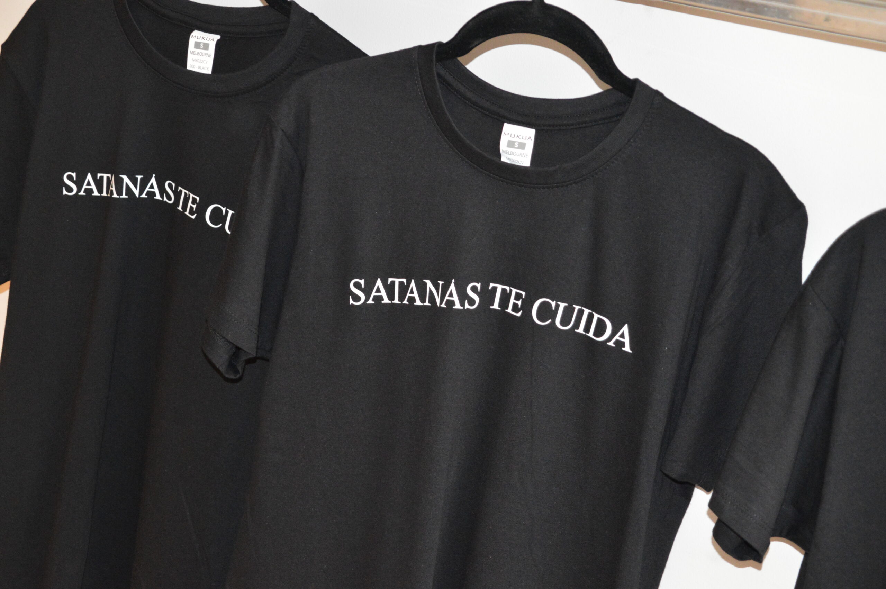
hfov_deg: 29.9
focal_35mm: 68
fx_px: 1660
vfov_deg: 20.1
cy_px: 294
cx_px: 443
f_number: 4.8
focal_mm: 45
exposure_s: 1/60
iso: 3200
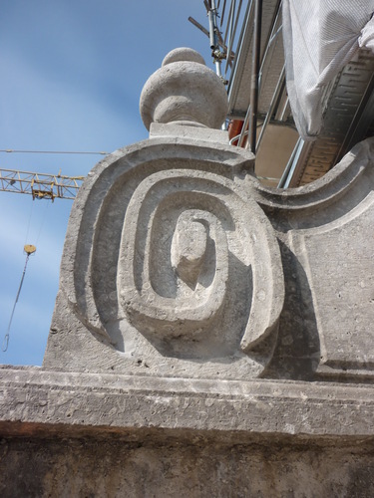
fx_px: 475
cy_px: 249
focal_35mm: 33
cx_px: 187
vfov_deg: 55.4
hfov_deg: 42.9
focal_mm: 5.5
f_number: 8
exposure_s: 1/160
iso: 80
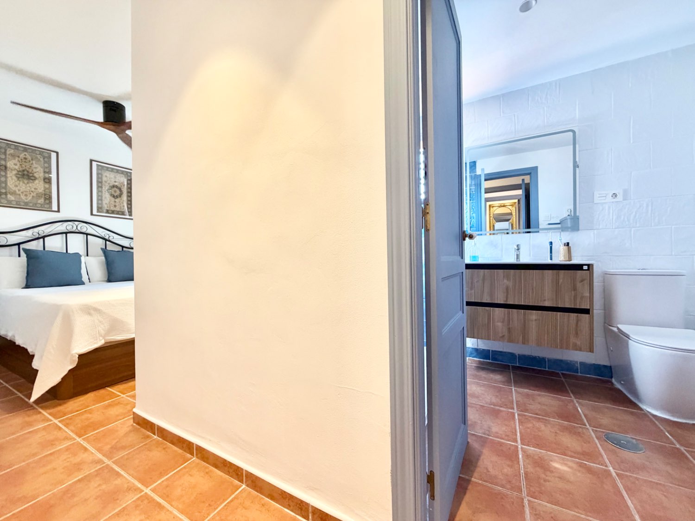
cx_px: 348
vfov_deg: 85.7
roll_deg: +1.0
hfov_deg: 102.1
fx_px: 281
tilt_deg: -0.3
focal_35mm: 14
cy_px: 260
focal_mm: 2.22
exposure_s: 1/100
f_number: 2.2
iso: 250
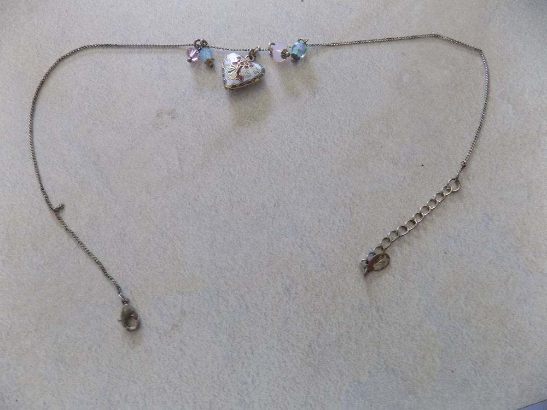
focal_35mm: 23
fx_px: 363
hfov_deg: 73.9
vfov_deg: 58.9
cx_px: 274
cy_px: 205
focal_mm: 4
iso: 125
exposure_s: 1/30
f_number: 3.1
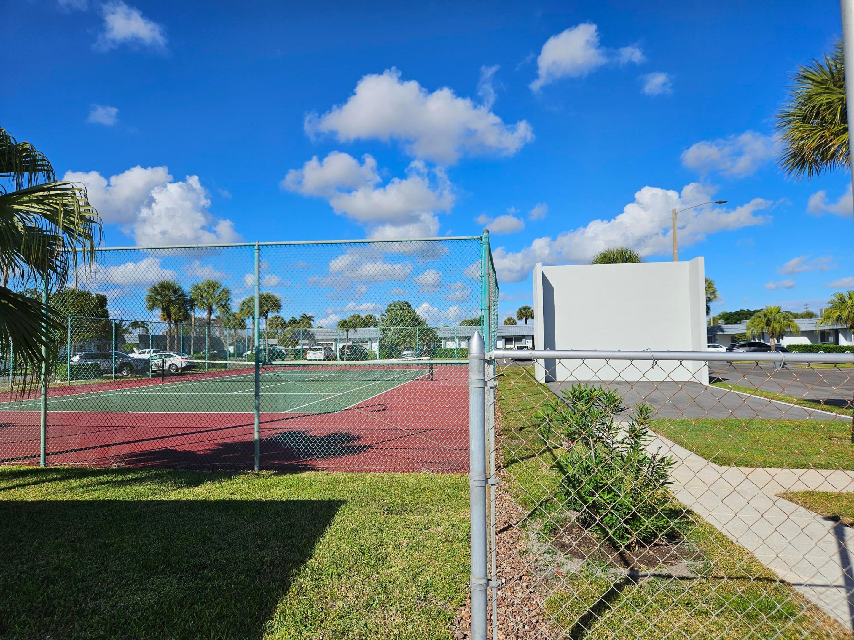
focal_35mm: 23
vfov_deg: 58.9
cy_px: 320
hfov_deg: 73.9
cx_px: 427
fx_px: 567
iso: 25
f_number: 1.8
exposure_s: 1/3521
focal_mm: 5.4
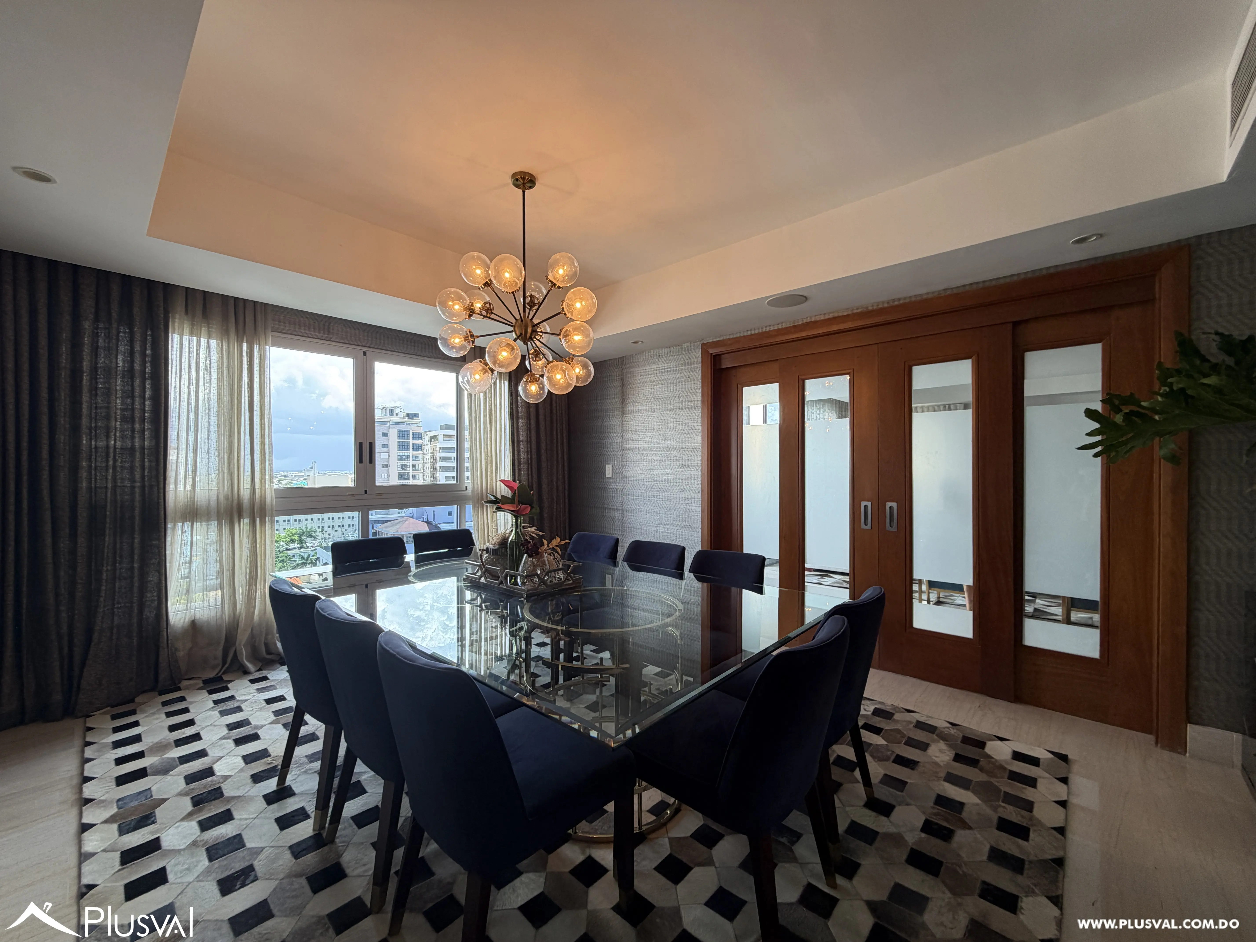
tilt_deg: -0.5
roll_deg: +0.4
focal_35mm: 14
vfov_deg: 85.7
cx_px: 628
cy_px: 471
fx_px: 508
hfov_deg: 102.1
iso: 100
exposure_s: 1/120
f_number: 2.2
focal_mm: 2.22
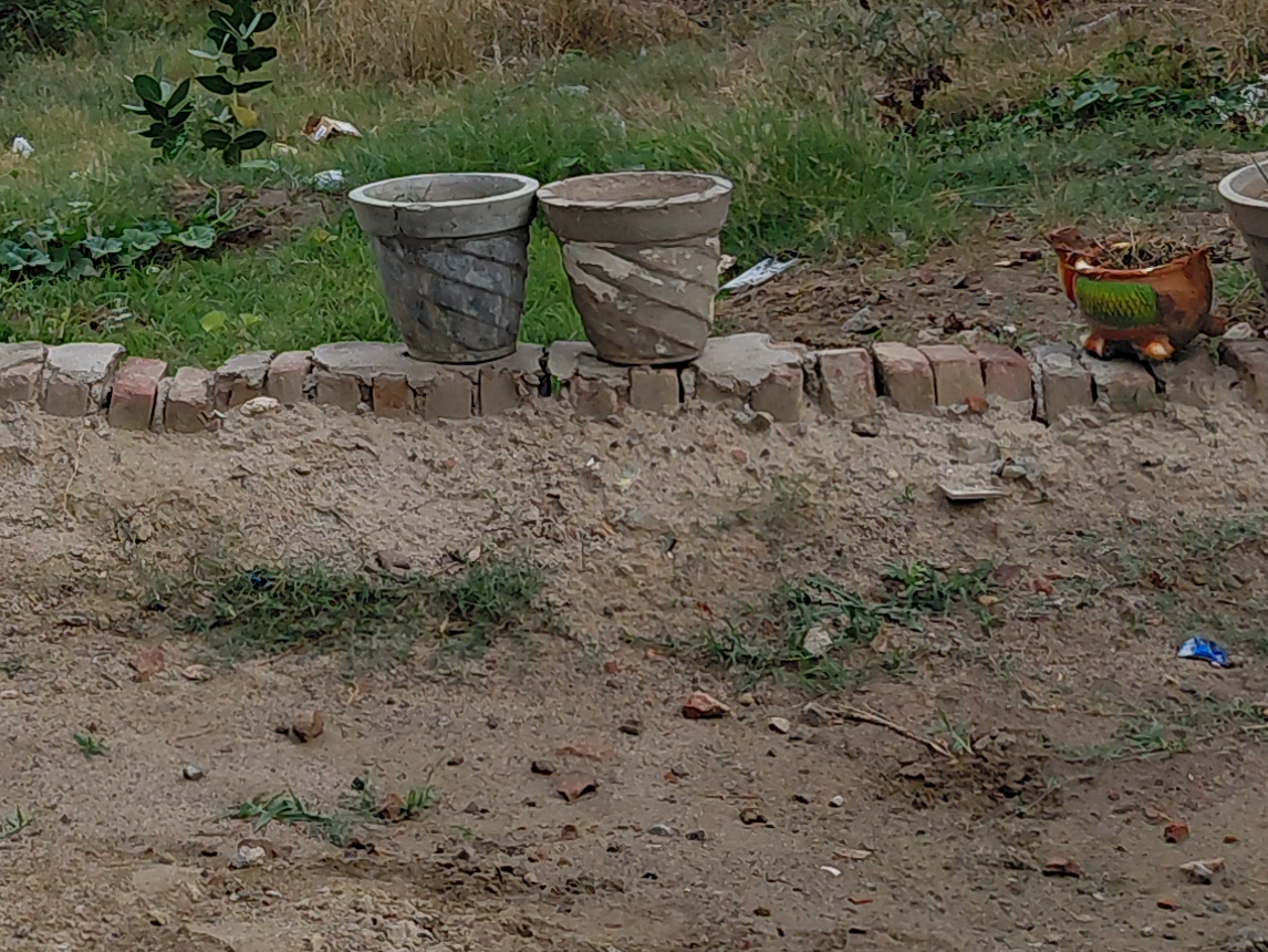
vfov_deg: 15.4
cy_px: -442
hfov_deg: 20.8
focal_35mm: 89
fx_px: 3261
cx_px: -184
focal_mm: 4.69
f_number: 1.8
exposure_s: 1/2528
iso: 50
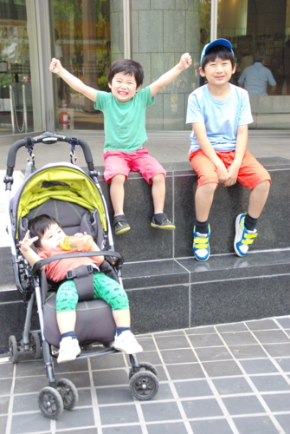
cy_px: 217
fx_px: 722
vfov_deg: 33.4
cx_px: 145
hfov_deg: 22.7
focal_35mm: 60
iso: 1600
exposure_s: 1/500
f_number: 6.7
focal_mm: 40
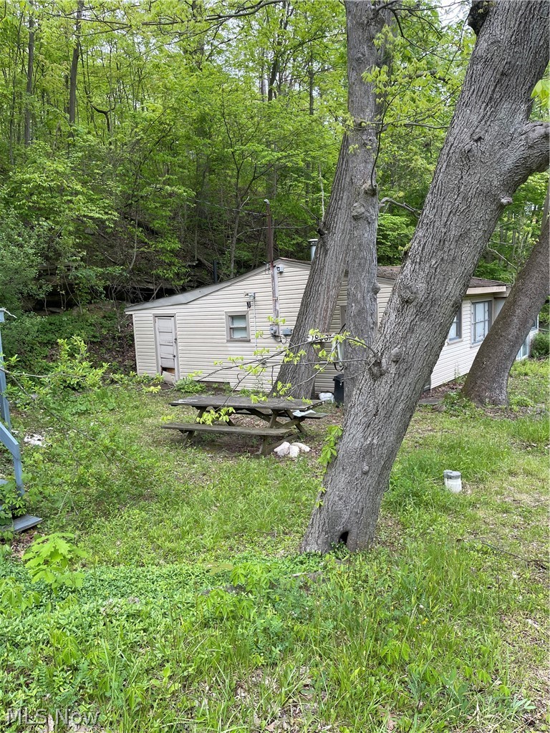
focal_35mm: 25
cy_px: 366
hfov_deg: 54.9
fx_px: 530
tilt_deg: -7.9
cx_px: 275
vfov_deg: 69.4
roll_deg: +2.3
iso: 32
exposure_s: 1/254
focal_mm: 5.1
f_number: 1.6
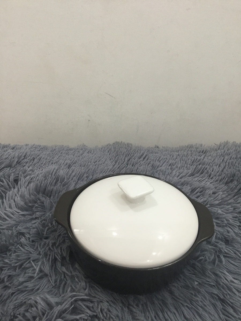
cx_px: 120
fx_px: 288
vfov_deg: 58.4
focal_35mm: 31
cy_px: 160
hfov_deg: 45.4
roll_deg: -2.4
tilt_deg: -31.6
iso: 64
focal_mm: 3.3
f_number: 2.4
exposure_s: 1/33
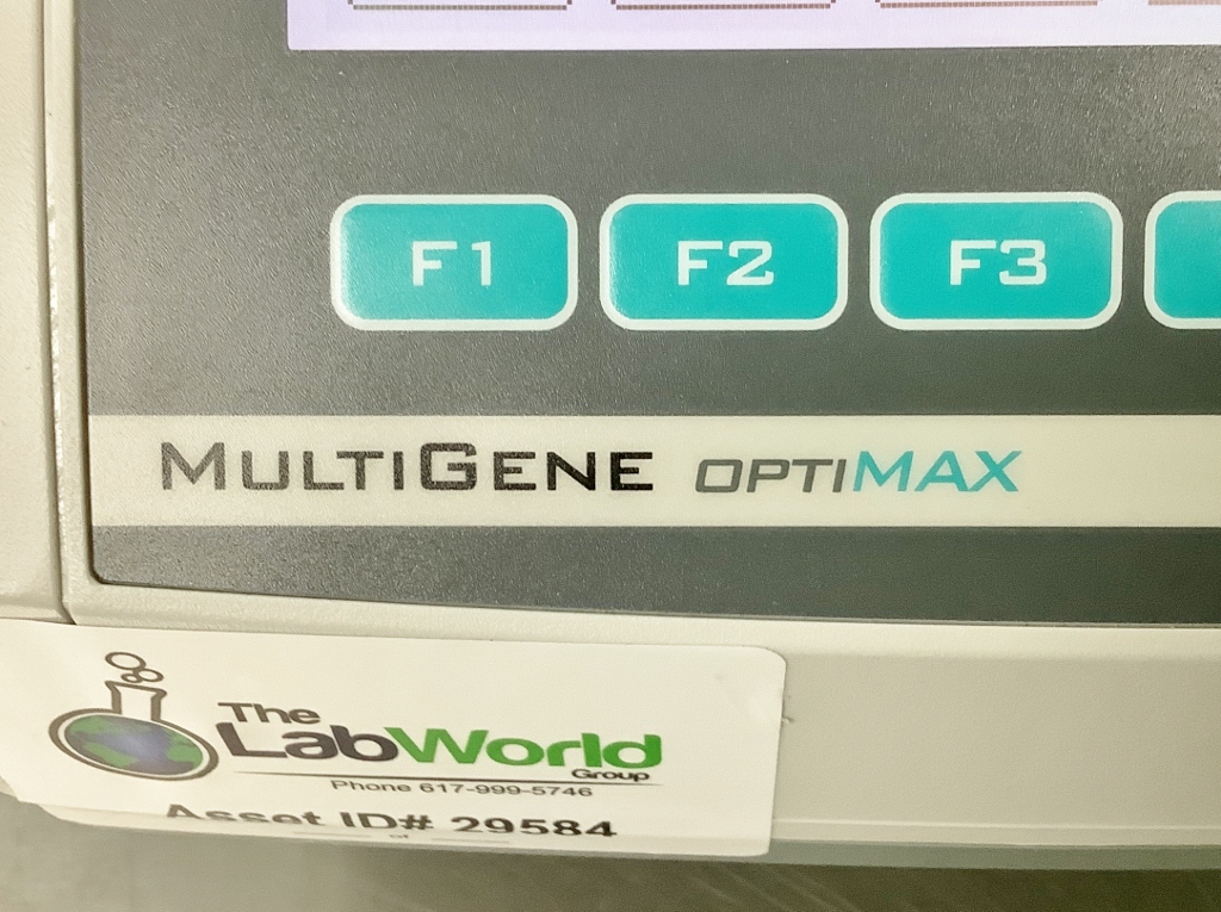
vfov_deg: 45.3
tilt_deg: -62.2
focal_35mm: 31
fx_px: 1092
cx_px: 610
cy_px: 456
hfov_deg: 58.4
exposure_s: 1/50
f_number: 2.4
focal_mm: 3.3
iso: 320
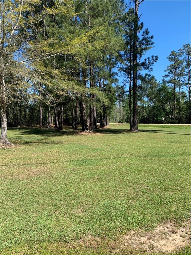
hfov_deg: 53.1
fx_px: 191
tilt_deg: -0.9
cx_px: 96
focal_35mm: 26
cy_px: 128
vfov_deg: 67.3
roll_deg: -0.2
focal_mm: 4.25
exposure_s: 1/1235
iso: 25
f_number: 1.8
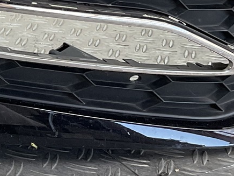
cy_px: -45
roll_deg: -2.4
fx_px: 906
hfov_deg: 14.0
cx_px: -84
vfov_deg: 10.8
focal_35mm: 134
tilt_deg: -17.7
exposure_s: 1/100
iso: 20
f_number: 1.8
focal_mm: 3
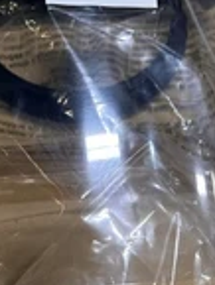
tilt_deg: -43.1
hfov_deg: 22.2
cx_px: 71
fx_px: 546
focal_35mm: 66
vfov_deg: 28.1
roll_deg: +2.6
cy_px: 20
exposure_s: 1/120
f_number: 1.78
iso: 125
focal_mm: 6.86
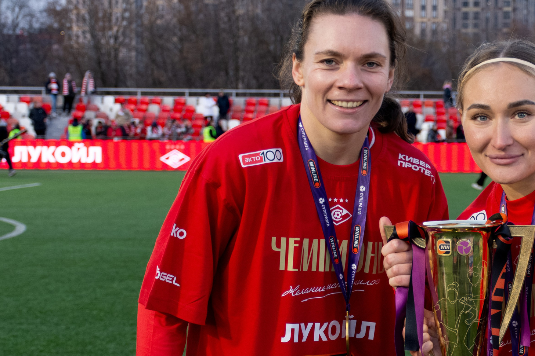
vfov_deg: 13.0
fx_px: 1560
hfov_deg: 19.2
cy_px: 225
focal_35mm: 105
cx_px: 459
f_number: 4.2
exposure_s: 1/320
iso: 800
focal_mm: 38
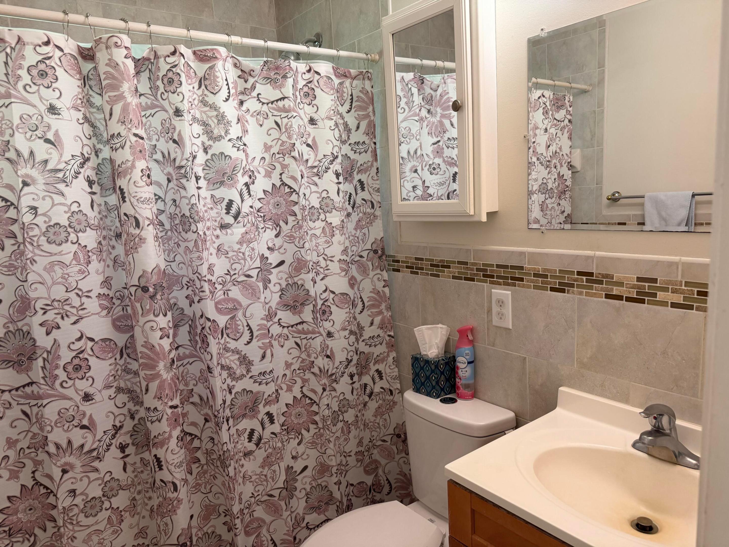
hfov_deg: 71.6
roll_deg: +3.4
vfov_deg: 56.8
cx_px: 364
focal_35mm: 24
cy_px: 274
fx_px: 505
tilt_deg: -9.1
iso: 200
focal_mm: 6.76
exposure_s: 1/120
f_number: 1.78
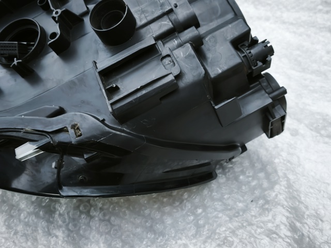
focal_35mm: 35
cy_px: 124
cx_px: 166
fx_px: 335
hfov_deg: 52.6
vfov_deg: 40.7
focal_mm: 5.35
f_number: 1.7
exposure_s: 1/40
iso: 640
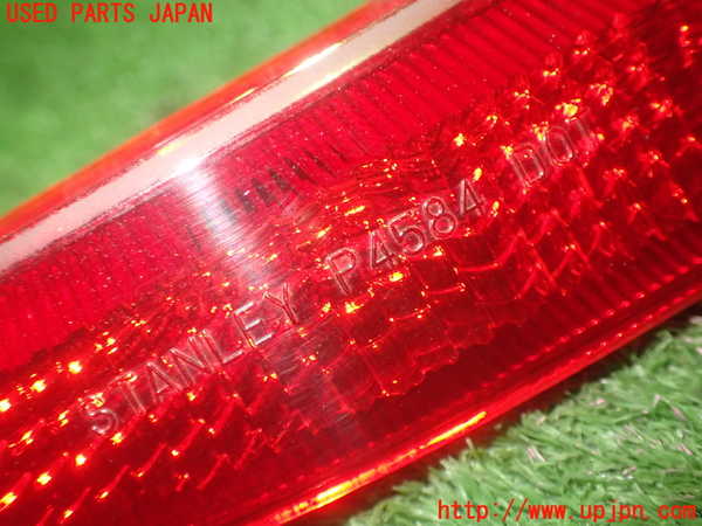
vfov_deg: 37.7
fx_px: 771
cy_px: 263
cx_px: 351
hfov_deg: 49.0
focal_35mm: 38
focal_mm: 6.83
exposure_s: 1/40
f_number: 2.7
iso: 400
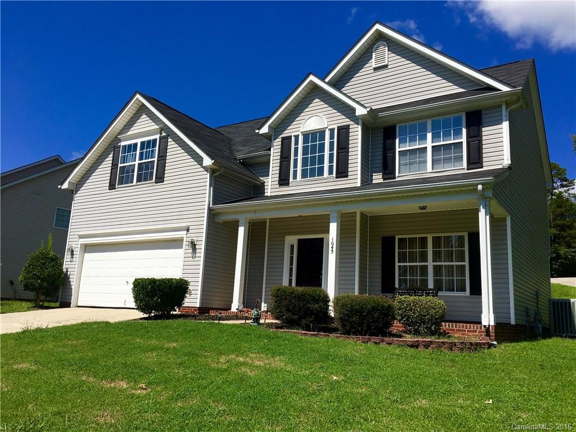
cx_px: 288
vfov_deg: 48.2
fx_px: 483
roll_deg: -3.5
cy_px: 216
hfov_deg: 61.7
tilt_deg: +10.9
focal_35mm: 29
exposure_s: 1/2481
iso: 25
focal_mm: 4.15
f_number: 2.2
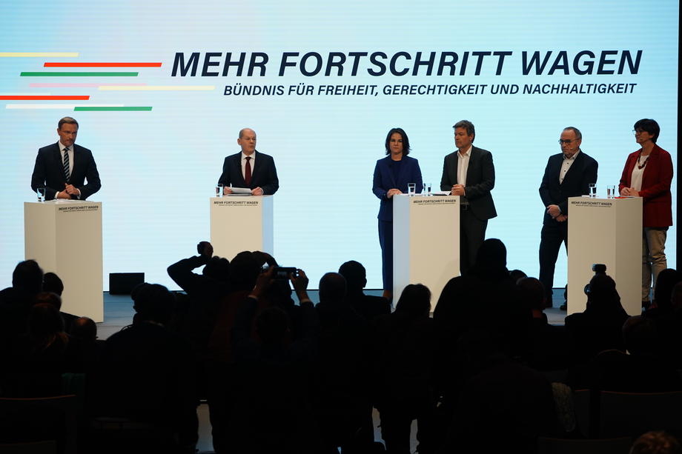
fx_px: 2197
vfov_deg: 11.8
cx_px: 341
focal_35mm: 116
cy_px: 227
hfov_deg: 17.6
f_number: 5.6
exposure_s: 1/200
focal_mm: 116
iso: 1250
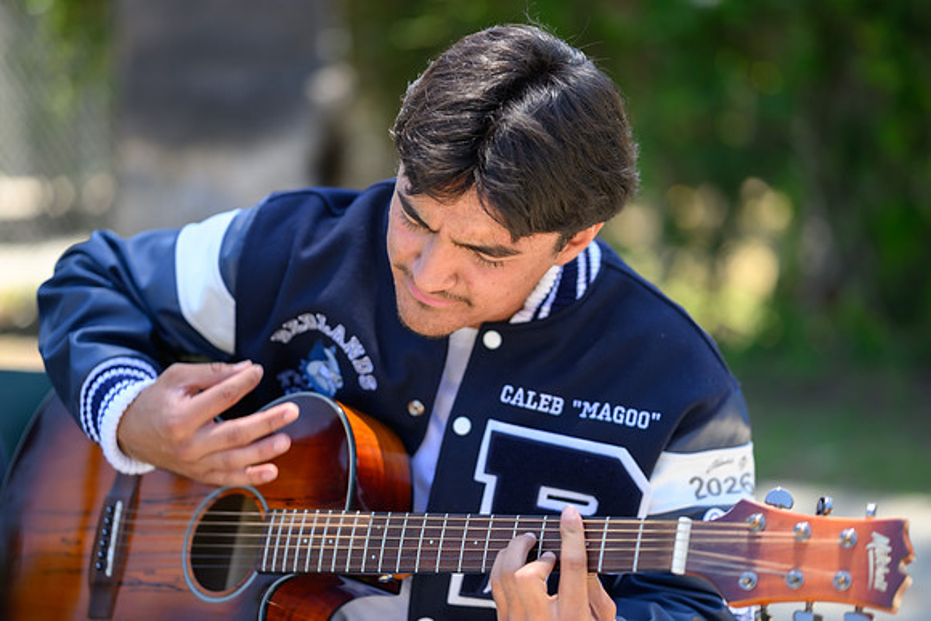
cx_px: 466
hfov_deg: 23.9
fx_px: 2199
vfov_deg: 16.1
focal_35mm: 85
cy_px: 310
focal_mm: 85
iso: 100
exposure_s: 1/400
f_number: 1.8
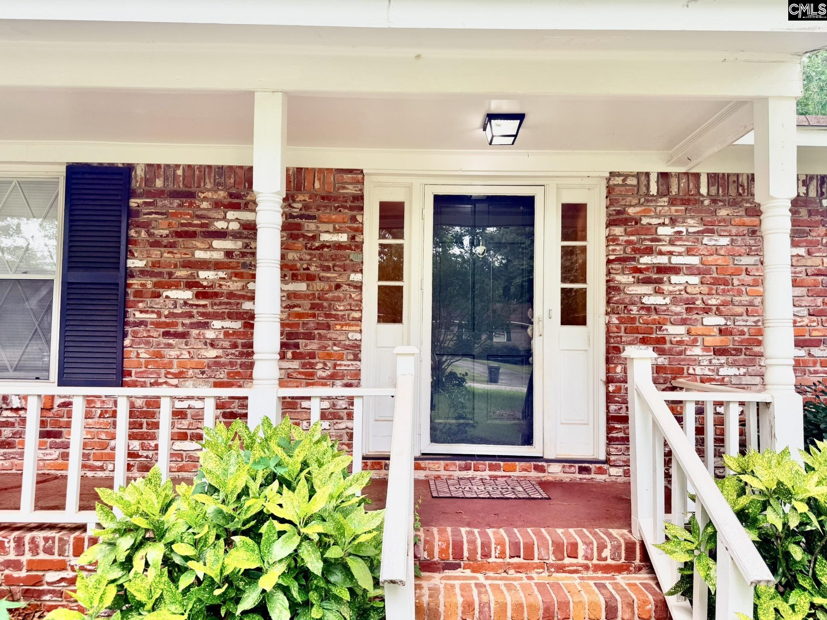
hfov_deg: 71.6
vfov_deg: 56.8
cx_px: 414
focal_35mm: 24
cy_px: 310
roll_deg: -0.1
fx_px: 573
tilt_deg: +3.8
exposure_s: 1/329
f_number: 1.78
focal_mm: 6.76
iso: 80
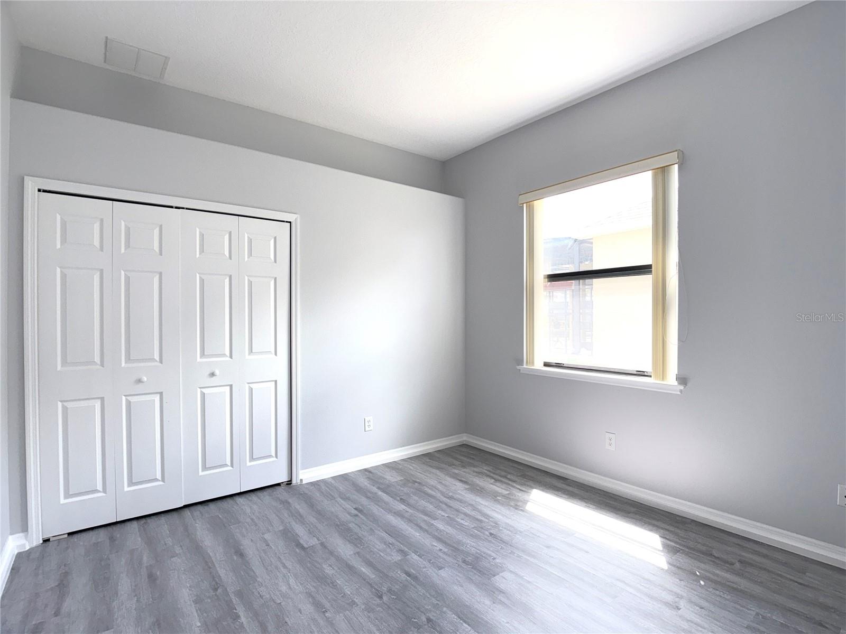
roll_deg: +0.1
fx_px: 587
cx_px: 423
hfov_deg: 71.6
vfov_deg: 56.8
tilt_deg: +0.0
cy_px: 317
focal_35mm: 24
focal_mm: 6.76
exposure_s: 1/551
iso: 80
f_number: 1.78
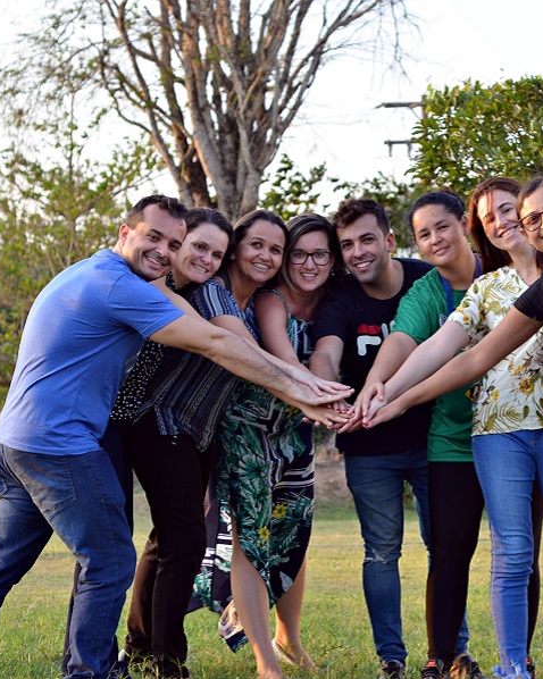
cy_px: 340
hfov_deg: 14.5
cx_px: 375
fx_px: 2130
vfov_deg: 18.1
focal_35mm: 106
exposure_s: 1/80
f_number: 4.5
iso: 100
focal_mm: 50
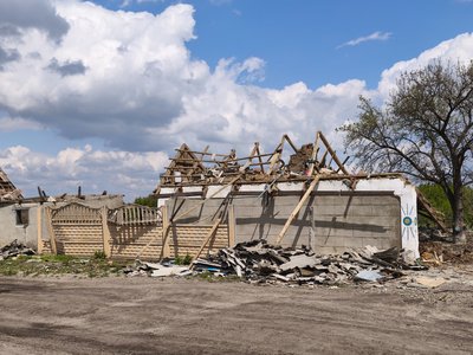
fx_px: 601
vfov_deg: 32.9
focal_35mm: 44
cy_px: 178
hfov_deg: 42.9
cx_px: 236
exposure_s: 1/4232
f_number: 1.7
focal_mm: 5.35
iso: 80
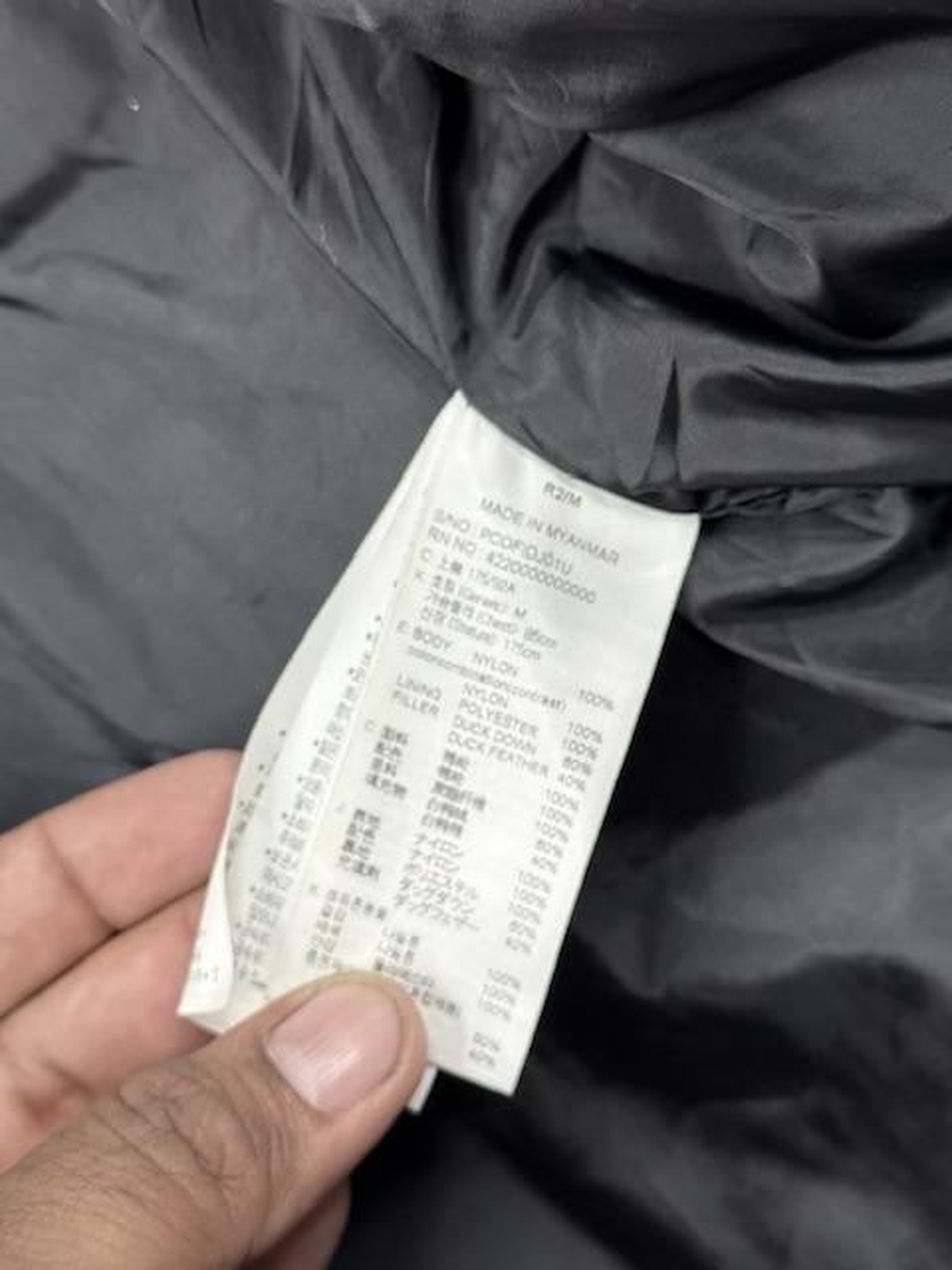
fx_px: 1760
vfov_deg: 39.7
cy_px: 635
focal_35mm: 48
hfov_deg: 30.3
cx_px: 476
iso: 80
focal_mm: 6.76
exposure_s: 1/100
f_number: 1.78
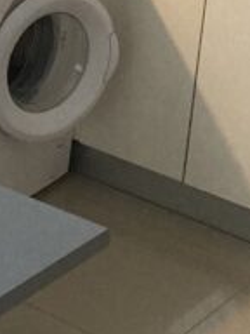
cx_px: -16
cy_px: -162
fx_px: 1435
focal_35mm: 149
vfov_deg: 12.6
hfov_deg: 9.9
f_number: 1.8
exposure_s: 1/57
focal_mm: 3.99
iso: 320
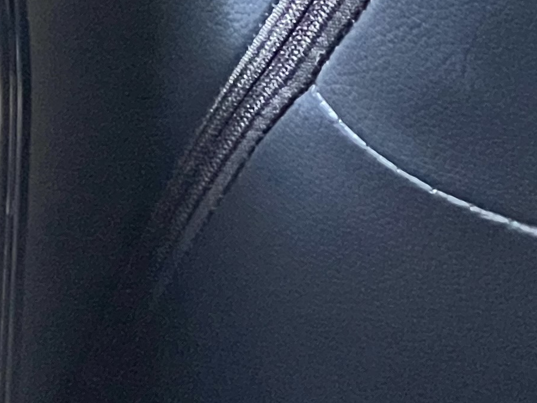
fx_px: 5352
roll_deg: -0.1
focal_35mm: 345
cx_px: -570
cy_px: 427
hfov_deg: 5.6
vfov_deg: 4.3
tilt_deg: -42.4
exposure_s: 1/60
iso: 800
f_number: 2.8
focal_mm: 9
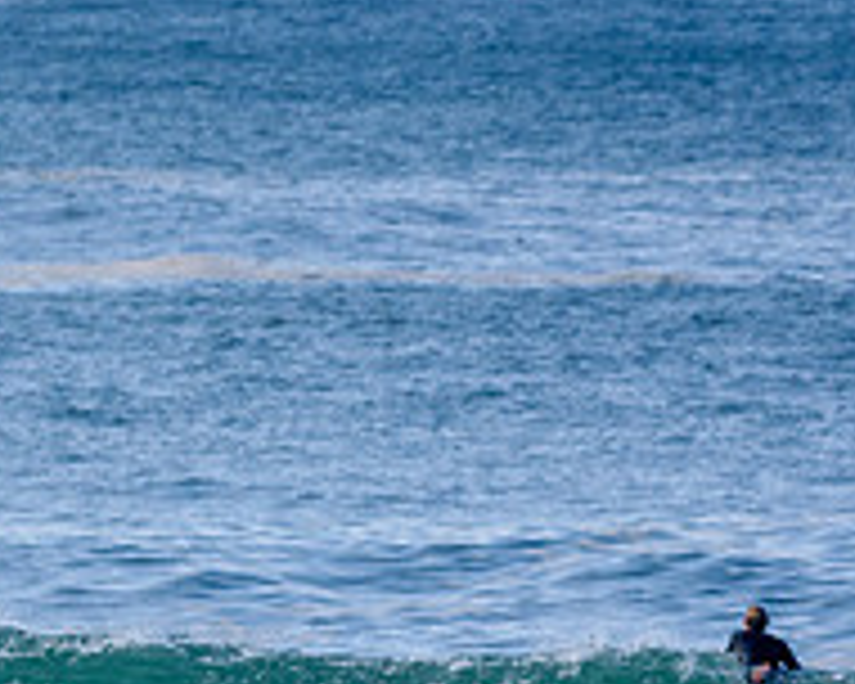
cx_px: -58
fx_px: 31530
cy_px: 812
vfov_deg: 1.2
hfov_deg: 1.6
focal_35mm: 1246
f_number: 5.6
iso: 400
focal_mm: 290
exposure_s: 1/2000
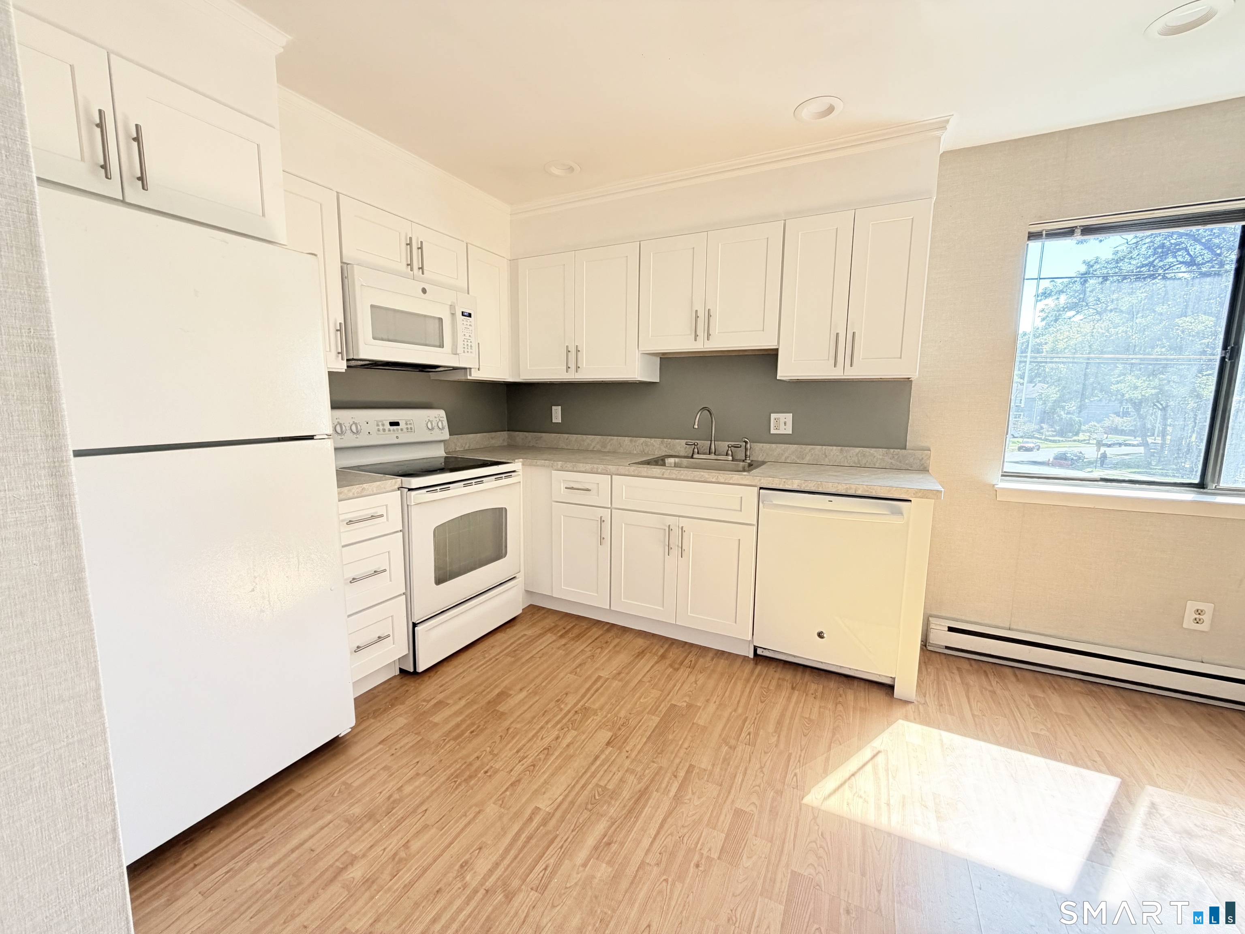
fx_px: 504
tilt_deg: -6.6
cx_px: 622
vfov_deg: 85.7
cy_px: 467
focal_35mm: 14
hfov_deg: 102.1
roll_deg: -0.6
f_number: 2.2
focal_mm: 2.22
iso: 200
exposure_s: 1/121
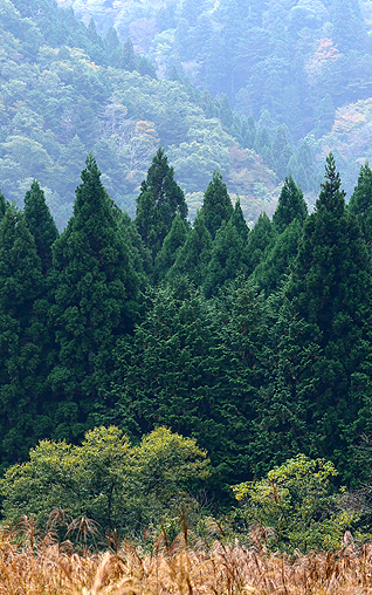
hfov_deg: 6.3
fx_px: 3370
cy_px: 298
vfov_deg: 10.1
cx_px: 406
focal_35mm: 208
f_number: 11
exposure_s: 1/200
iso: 640
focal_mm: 135
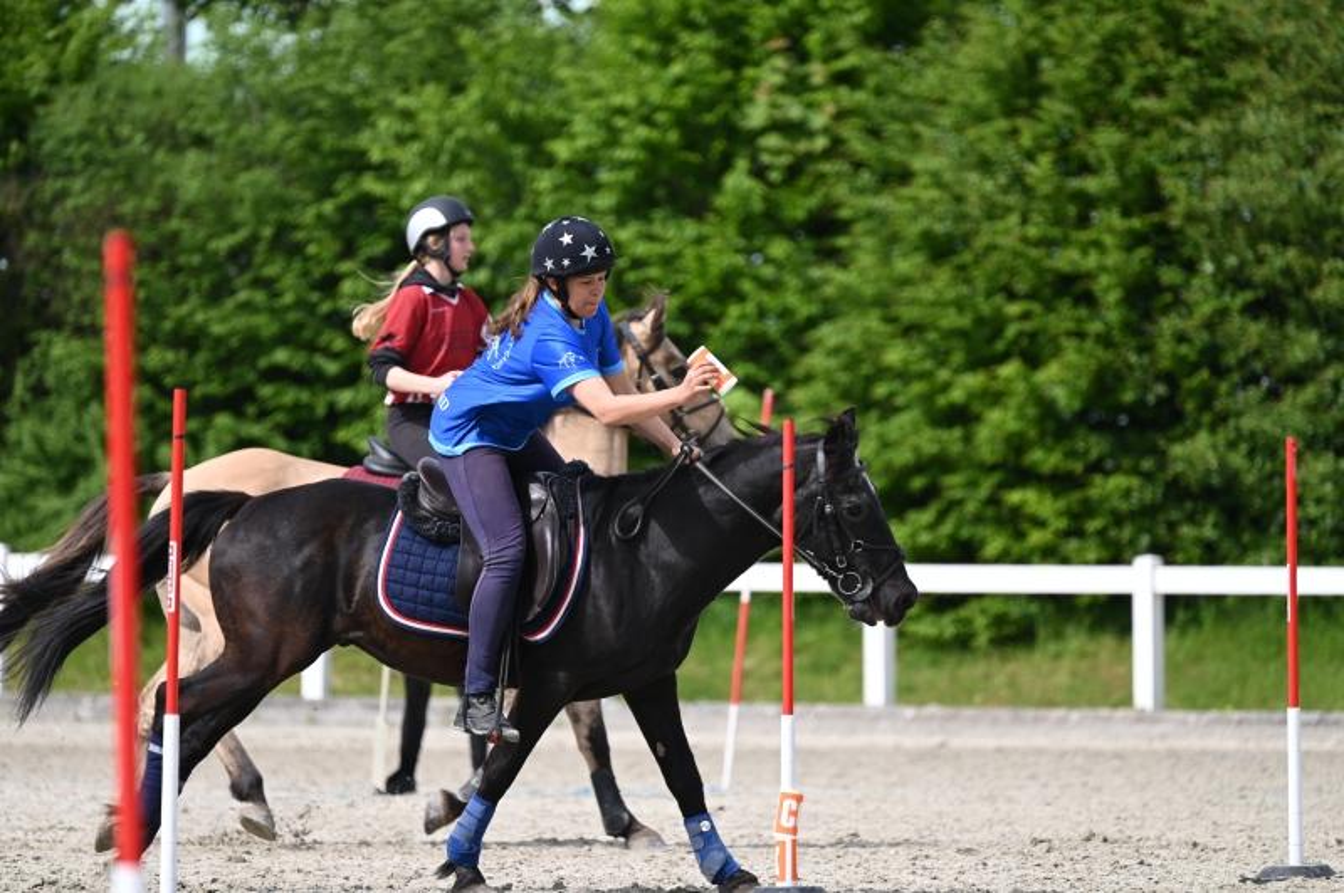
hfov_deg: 5.7
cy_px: 446
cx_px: 672
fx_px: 13429
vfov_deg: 3.8
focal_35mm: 360
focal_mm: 360
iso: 320
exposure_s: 1/1250
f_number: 5.6
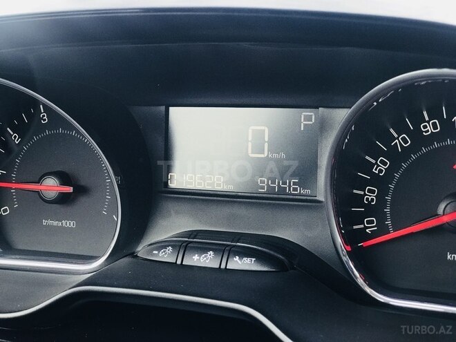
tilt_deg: -11.2
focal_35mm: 57
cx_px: 228
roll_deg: +0.8
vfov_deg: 25.7
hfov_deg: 33.8
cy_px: 171
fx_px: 751
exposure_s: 1/50
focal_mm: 6.6
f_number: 2.8
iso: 40
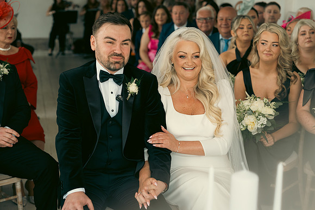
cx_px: 158
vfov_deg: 19.5
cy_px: 105
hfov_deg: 28.8
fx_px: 613
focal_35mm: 70
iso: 320
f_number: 3.5
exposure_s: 1/160
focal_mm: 70
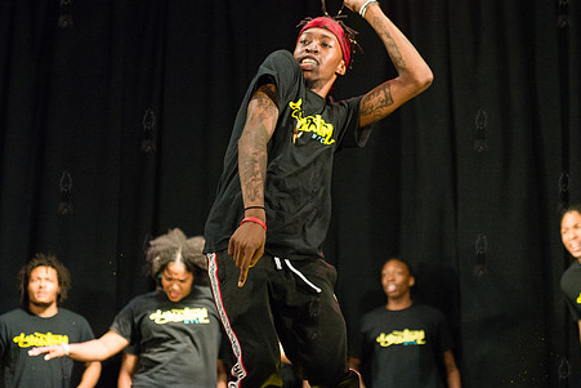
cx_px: 314
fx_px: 1453
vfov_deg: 15.2
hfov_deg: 22.6
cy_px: 191
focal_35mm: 90
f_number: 2.8
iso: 4000
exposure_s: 1/1000
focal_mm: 70
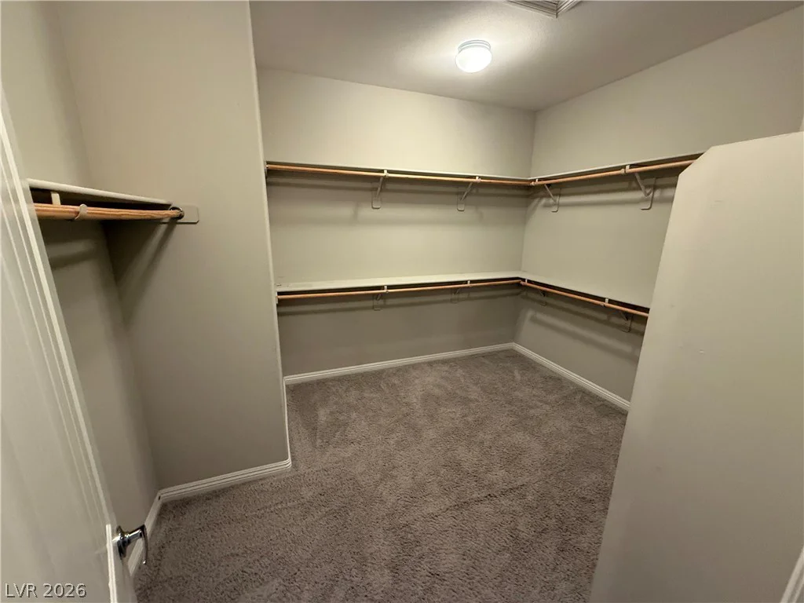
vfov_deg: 85.7
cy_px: 302
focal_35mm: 14
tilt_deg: -13.6
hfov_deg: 102.1
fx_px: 325
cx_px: 402
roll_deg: -1.0
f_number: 2.2
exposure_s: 1/60
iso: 500
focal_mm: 2.22
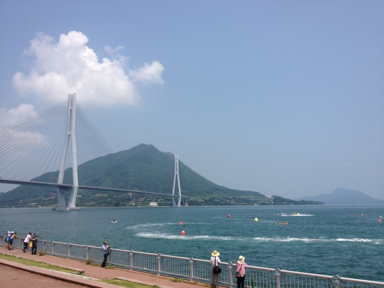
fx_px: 388
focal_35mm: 35
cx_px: 192
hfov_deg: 52.6
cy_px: 144
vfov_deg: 40.7
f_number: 2.4
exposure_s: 1/2762
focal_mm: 4.28
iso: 64
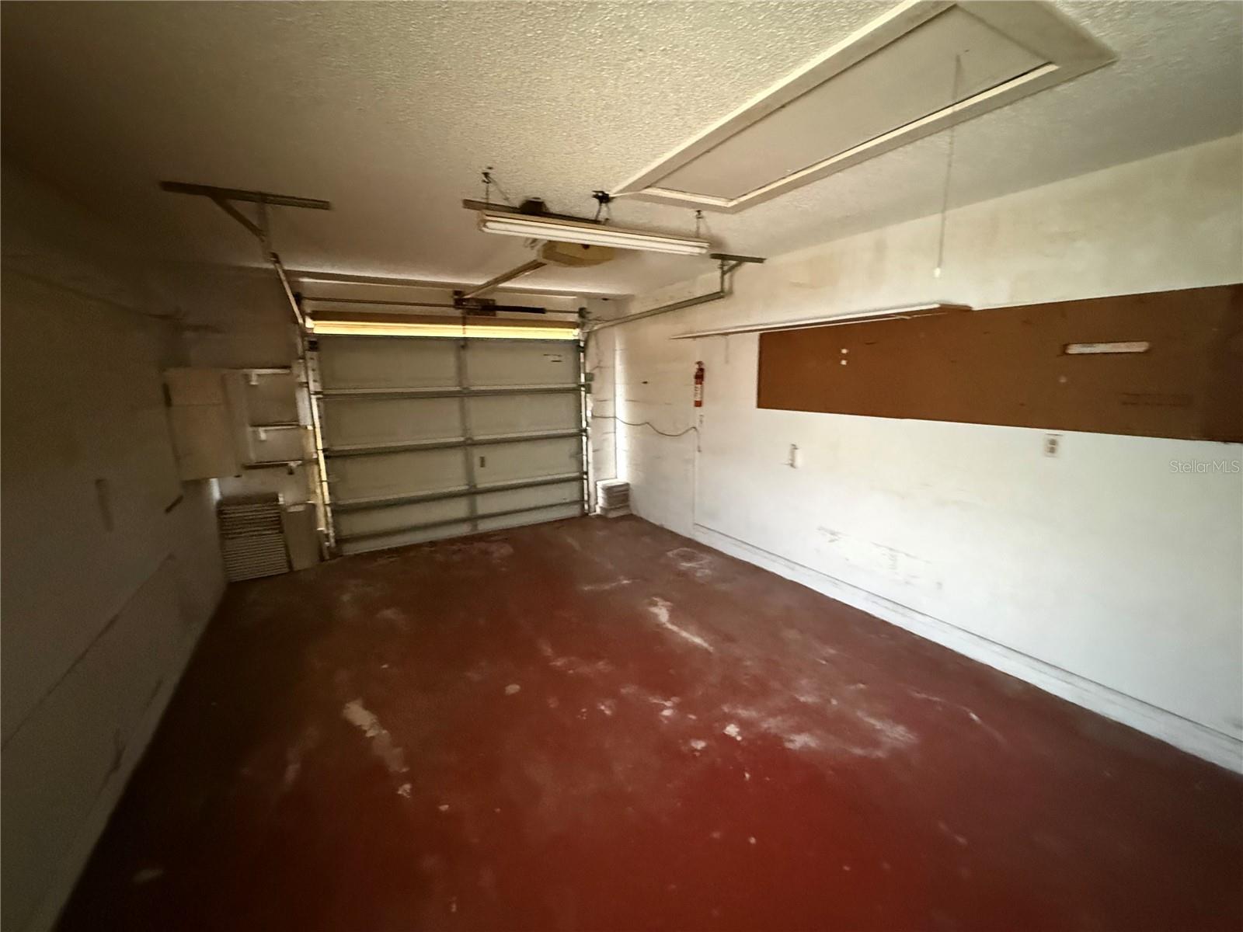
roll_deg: -1.0
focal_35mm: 14
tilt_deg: -13.5
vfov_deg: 85.7
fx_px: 503
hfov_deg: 102.1
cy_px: 466
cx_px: 622
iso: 1250
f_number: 2.2
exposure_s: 1/45
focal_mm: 2.22
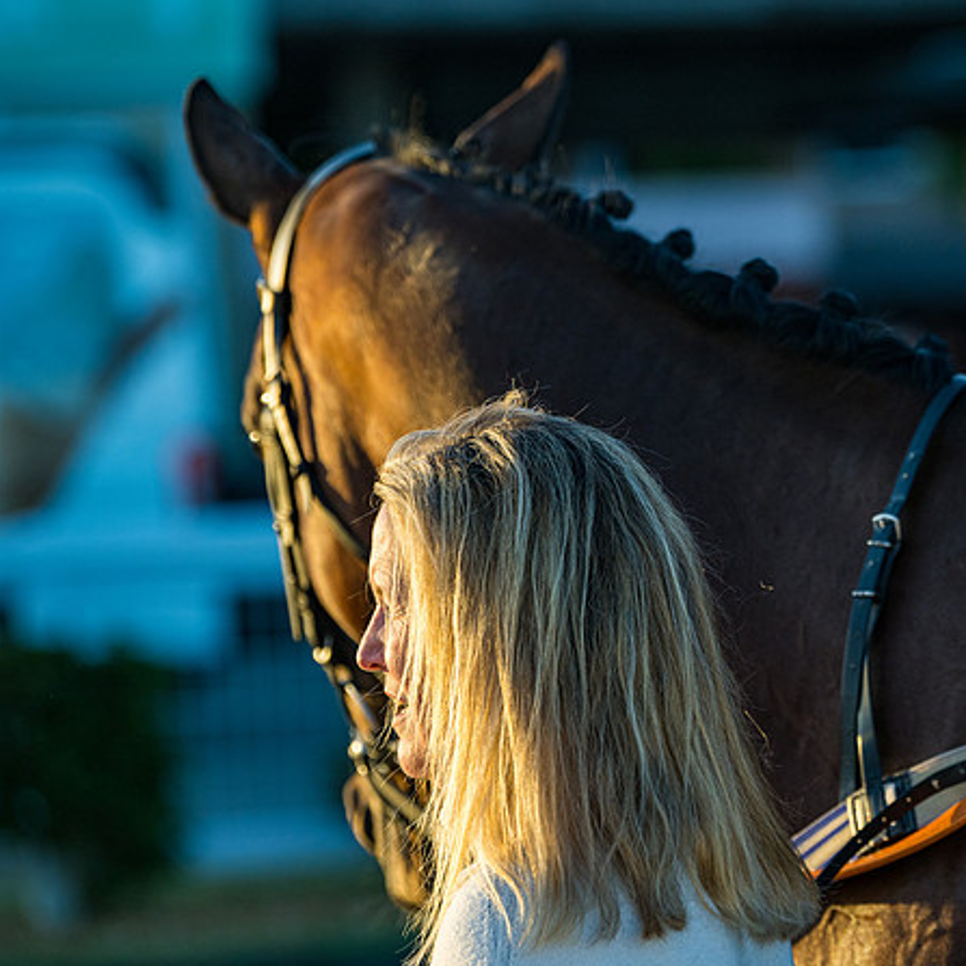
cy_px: 475
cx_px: 802
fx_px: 7388
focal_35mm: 234
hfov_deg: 7.5
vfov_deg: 7.5
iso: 400
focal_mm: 165
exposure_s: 1/1250
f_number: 4
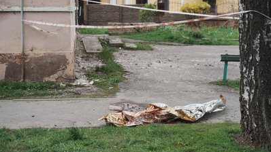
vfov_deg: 20.1
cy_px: 67
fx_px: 431
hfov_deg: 34.9
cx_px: 136
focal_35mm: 60
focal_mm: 57
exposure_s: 1/400
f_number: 4
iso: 50
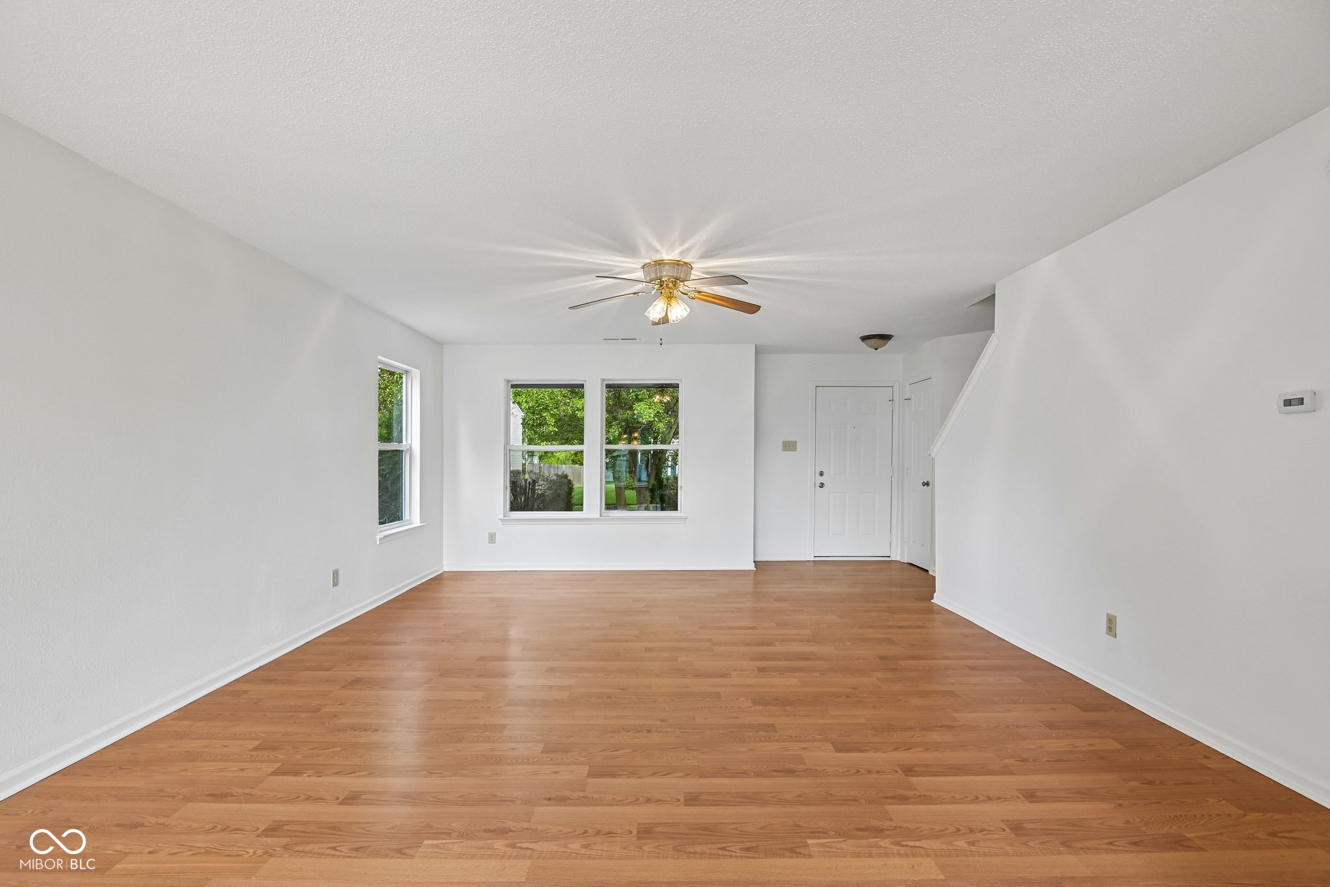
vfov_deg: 73.7
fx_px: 591
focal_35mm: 16
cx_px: 665
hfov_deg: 96.7
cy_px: 444
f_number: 8
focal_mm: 16
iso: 100
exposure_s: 1/20
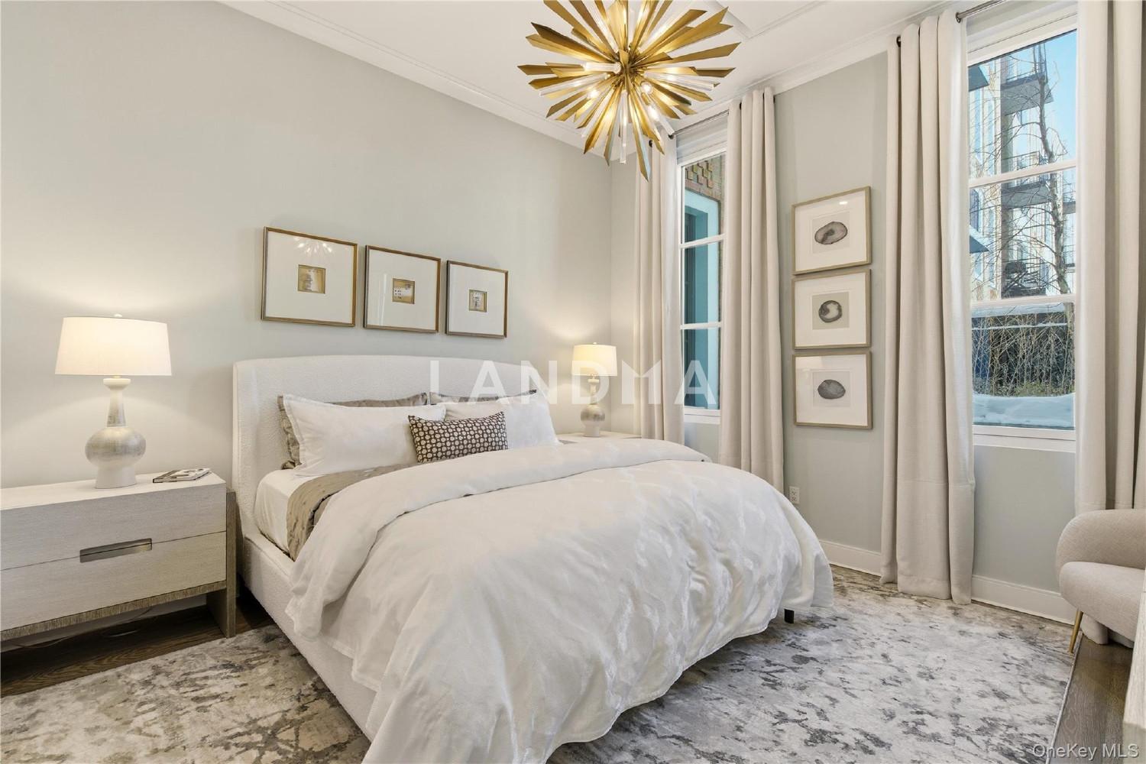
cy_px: 382
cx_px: 573
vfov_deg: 73.7
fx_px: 509
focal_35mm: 16
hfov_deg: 96.7
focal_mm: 16
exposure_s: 1/50
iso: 250
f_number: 9
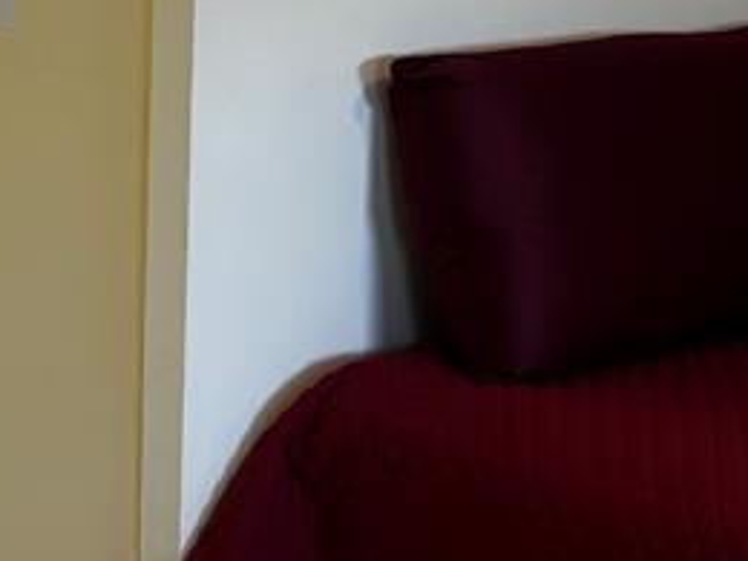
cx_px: -124
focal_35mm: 160
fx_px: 3457
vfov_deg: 9.2
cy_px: 66
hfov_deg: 12.1
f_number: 1.6
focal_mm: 5.96
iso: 100
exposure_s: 1/120
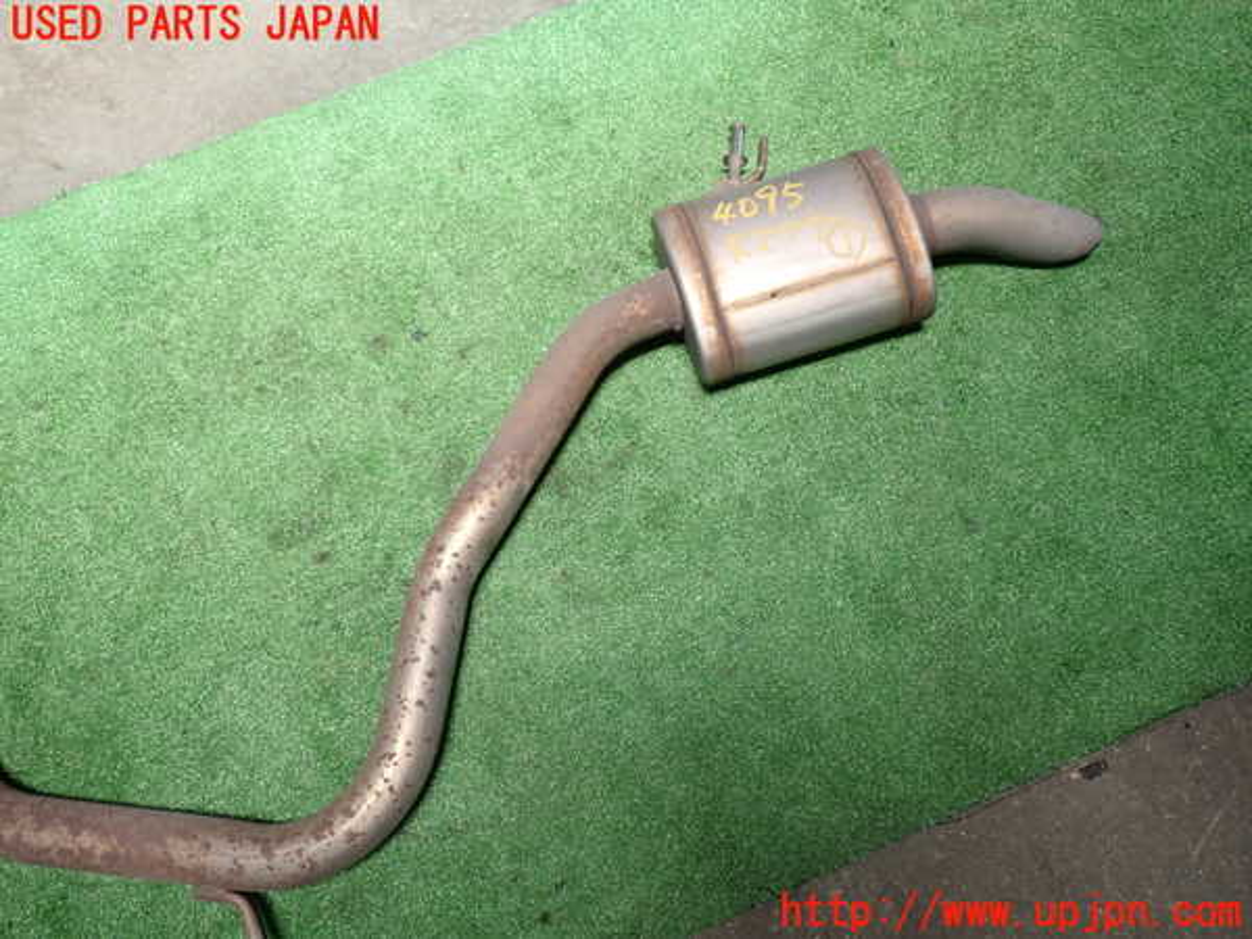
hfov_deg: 63.4
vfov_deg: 49.7
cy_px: 470
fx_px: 1013
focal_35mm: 28
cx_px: 626
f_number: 2.2
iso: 100
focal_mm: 5.05
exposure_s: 1/100
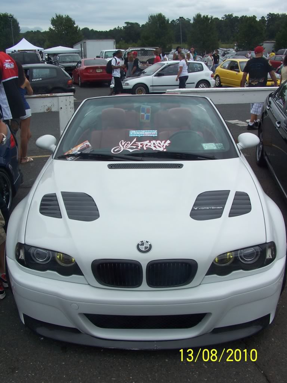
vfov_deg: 49.0
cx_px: 144
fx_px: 420
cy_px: 192
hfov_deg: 37.7
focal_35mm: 38
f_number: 5.6
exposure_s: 1/350
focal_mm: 6.3
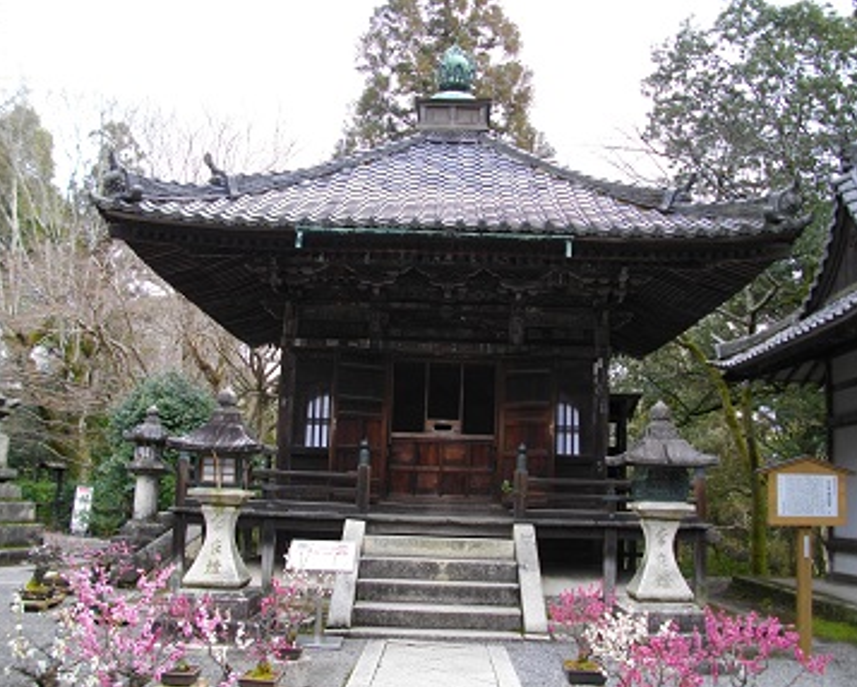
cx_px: 455
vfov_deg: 43.4
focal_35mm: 34
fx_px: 863
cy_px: 348
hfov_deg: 52.8
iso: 100
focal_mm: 5.7
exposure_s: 1/200
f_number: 2.9
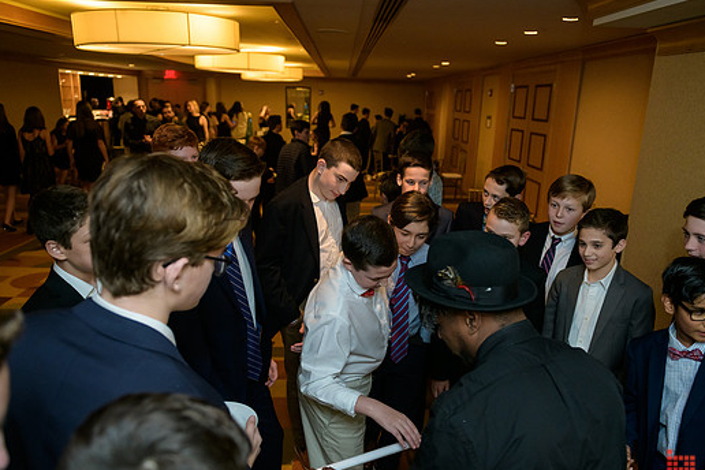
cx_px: 368
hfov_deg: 67.4
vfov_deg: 47.9
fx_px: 529
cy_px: 256
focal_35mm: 27
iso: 1600
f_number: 3.2
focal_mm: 24
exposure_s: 1/125
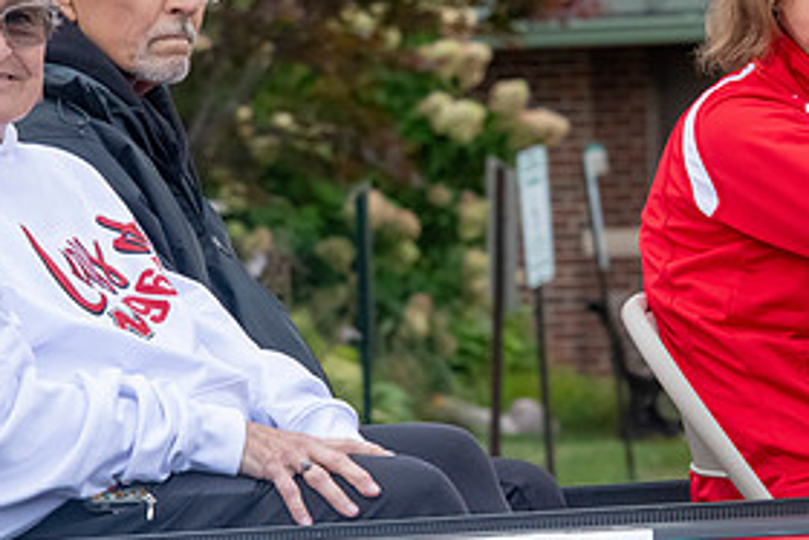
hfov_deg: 5.2
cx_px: 520
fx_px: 8858
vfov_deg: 3.5
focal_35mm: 394
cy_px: 293
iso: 3200
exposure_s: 1/320
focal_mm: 190
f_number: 11
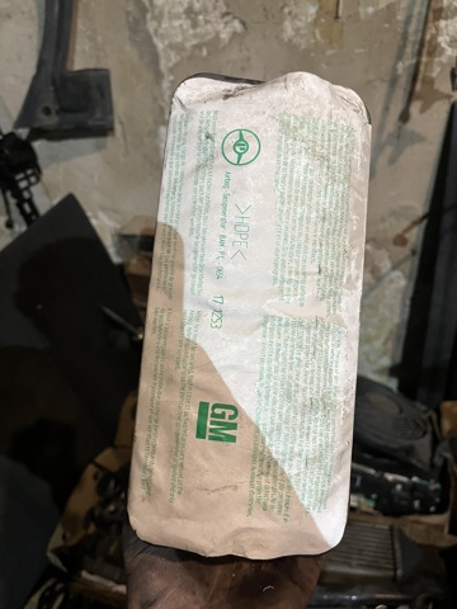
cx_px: 228
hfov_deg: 53.1
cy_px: 304
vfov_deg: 67.3
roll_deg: +5.7
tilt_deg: -34.4
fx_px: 458
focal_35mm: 26
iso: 400
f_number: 1.6
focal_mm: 5.1
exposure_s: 1/50
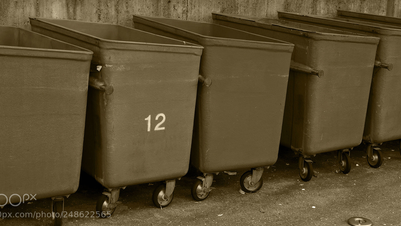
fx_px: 723
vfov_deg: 17.7
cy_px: 91
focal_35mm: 68
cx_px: 186
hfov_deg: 31.0
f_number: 8
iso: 250
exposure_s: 1/100
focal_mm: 40
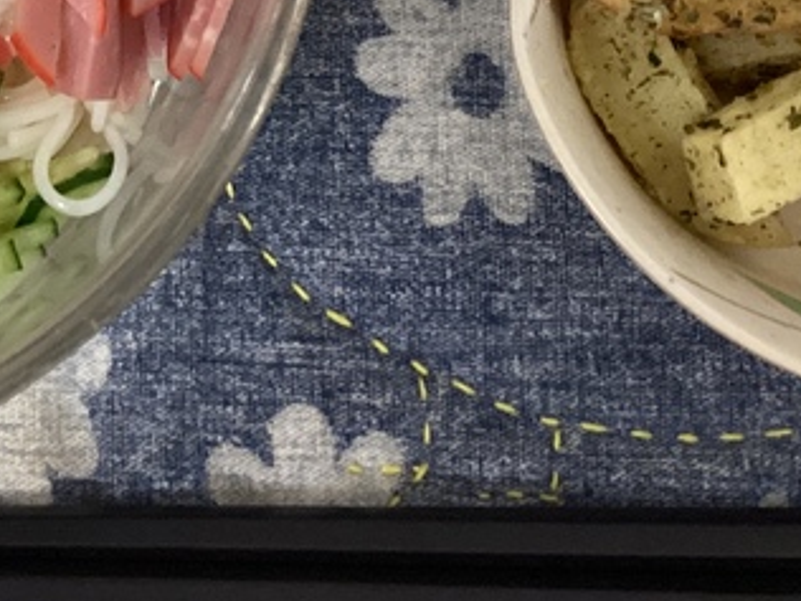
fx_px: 2268
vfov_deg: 14.3
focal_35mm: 98
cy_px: -233
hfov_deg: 19.6
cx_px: 63
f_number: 2.4
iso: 250
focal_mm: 3.3
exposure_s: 1/40
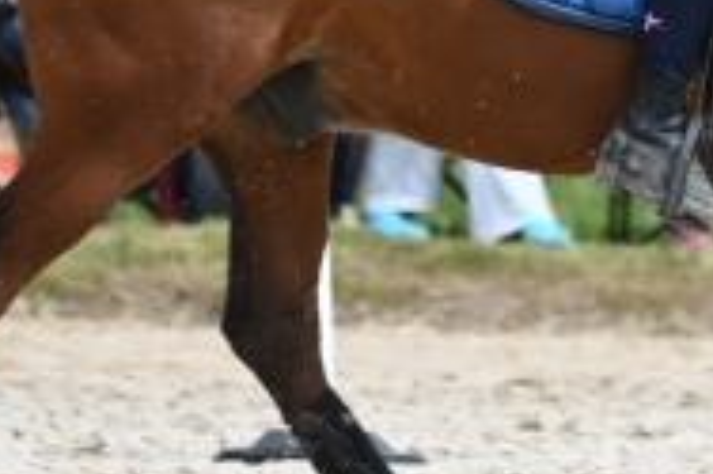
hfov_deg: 1.6
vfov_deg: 1.0
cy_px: -319
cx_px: 868
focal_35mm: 1318
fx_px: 26080
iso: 280
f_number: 5.3
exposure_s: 1/1250
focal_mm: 310
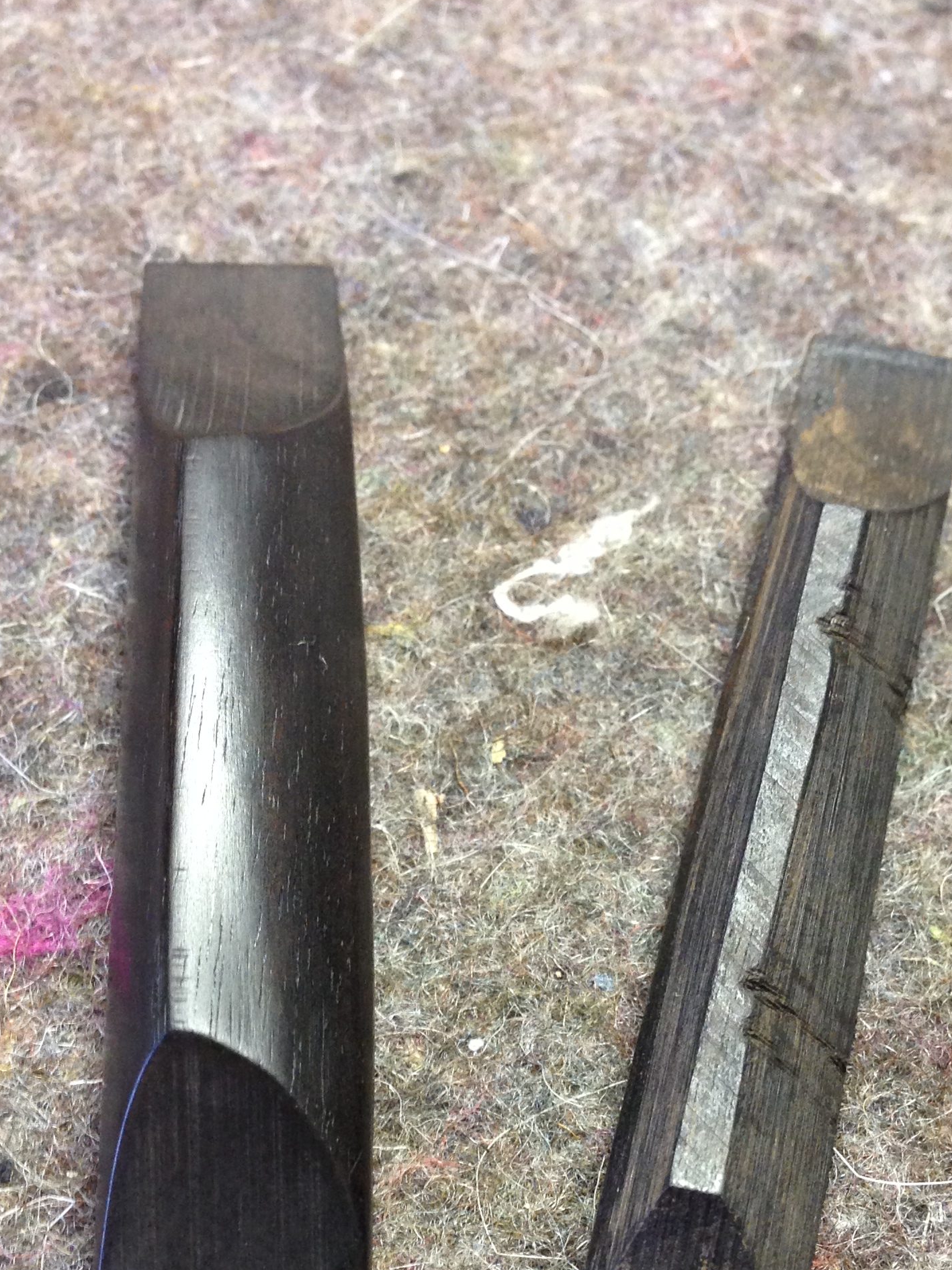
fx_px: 2091
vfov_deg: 33.2
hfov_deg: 25.6
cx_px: 519
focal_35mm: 57
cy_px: 943
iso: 160
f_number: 2.4
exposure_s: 1/20
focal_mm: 4.12
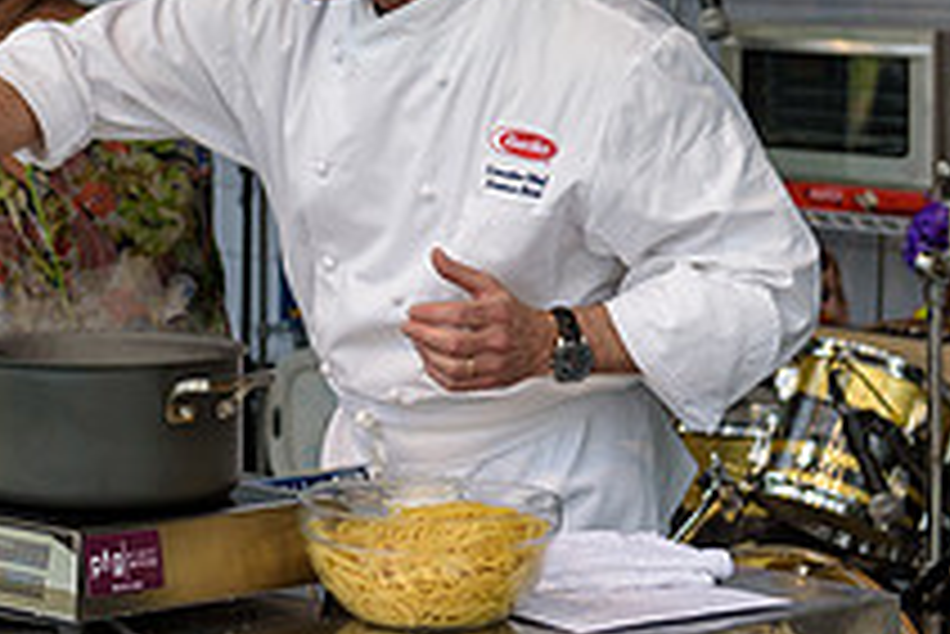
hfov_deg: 13.5
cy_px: -92
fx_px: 3987
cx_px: 95
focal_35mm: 151
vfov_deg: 9.0
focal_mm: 55
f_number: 3.2
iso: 200
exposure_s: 1/1250
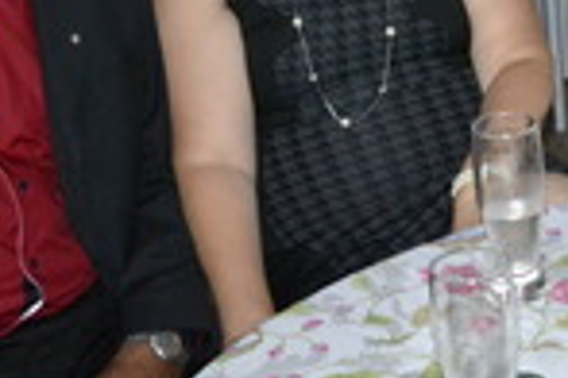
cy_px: -54
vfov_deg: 13.3
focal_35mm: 101
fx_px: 1593
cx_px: 543
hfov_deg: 19.7
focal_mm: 20
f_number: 3.8
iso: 3200
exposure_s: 1/60
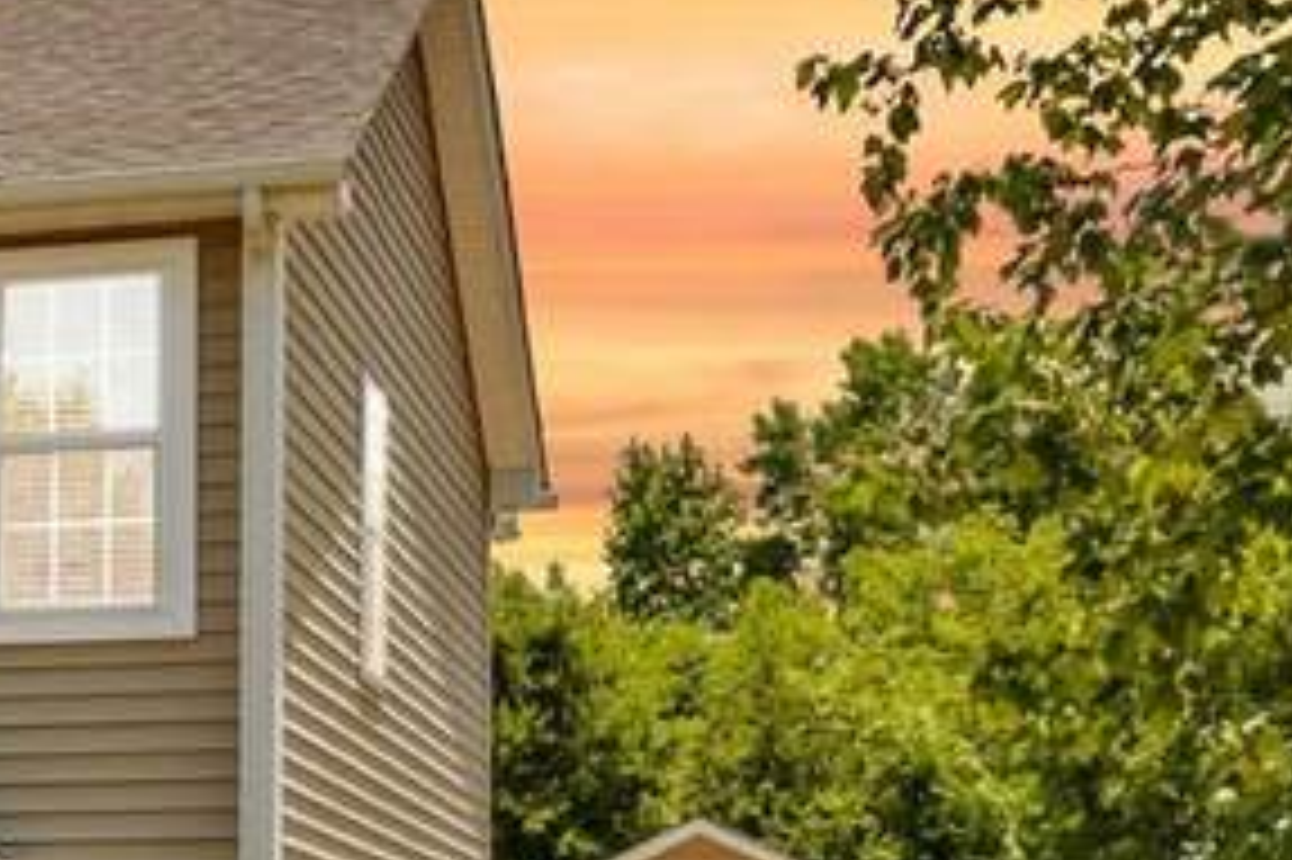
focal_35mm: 98
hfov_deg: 18.7
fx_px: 3515
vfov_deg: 13.7
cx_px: -558
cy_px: 946
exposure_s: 1/1000
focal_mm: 8.38
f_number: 2.8
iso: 100
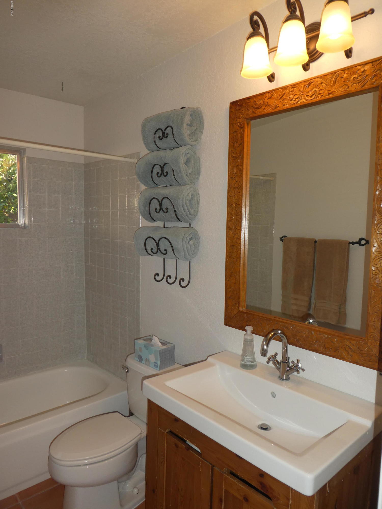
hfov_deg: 56.8
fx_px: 353
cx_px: 191
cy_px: 254
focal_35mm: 24
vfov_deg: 71.6
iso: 100
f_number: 3.3
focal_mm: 4.3
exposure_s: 1/60
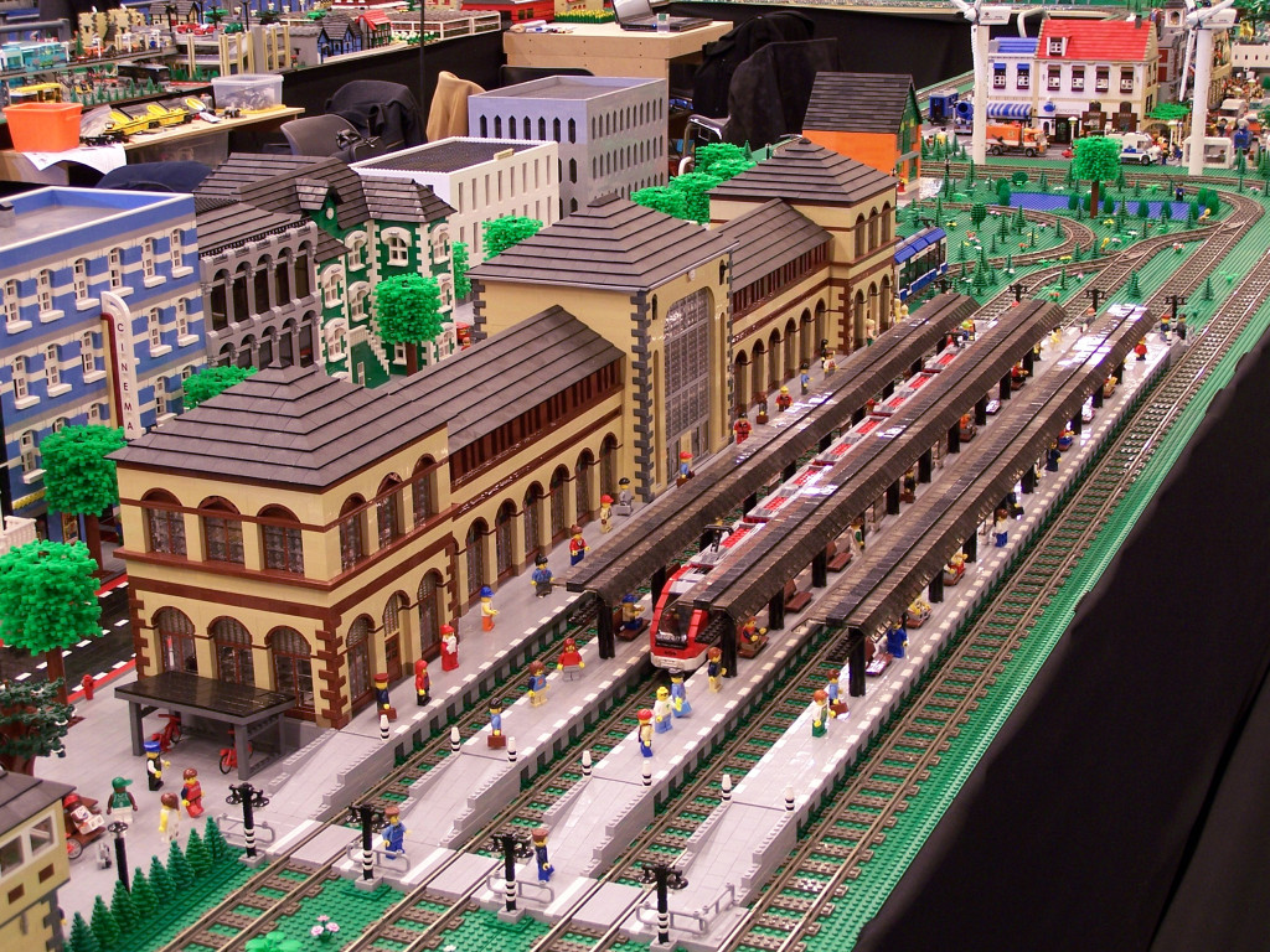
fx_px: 2165
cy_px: 476
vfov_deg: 24.8
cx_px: 635
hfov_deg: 32.7
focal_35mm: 59
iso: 80
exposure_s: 1/2
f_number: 3.1
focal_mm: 9.8
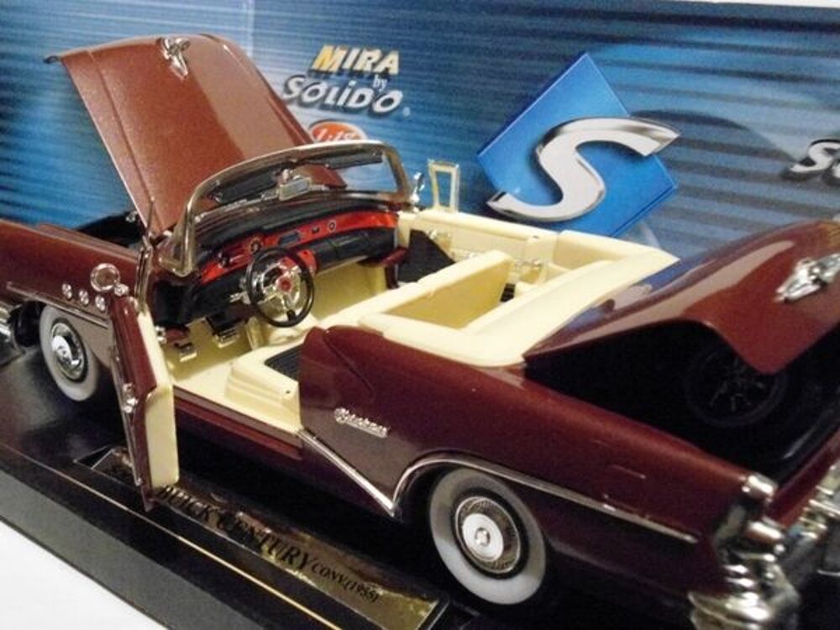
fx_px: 1068
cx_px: 420
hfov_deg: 42.9
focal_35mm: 44
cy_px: 315
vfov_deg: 32.9
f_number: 3.5
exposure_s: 1/20
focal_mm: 7.9
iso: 1600
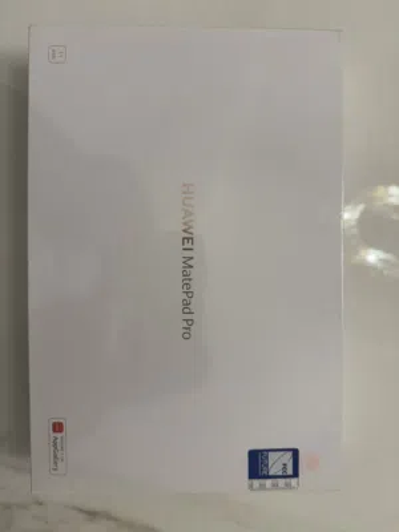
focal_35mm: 24
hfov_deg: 56.8
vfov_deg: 71.6
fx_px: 369
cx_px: 200
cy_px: 266
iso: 200
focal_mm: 6.76
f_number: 1.78
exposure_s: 1/100
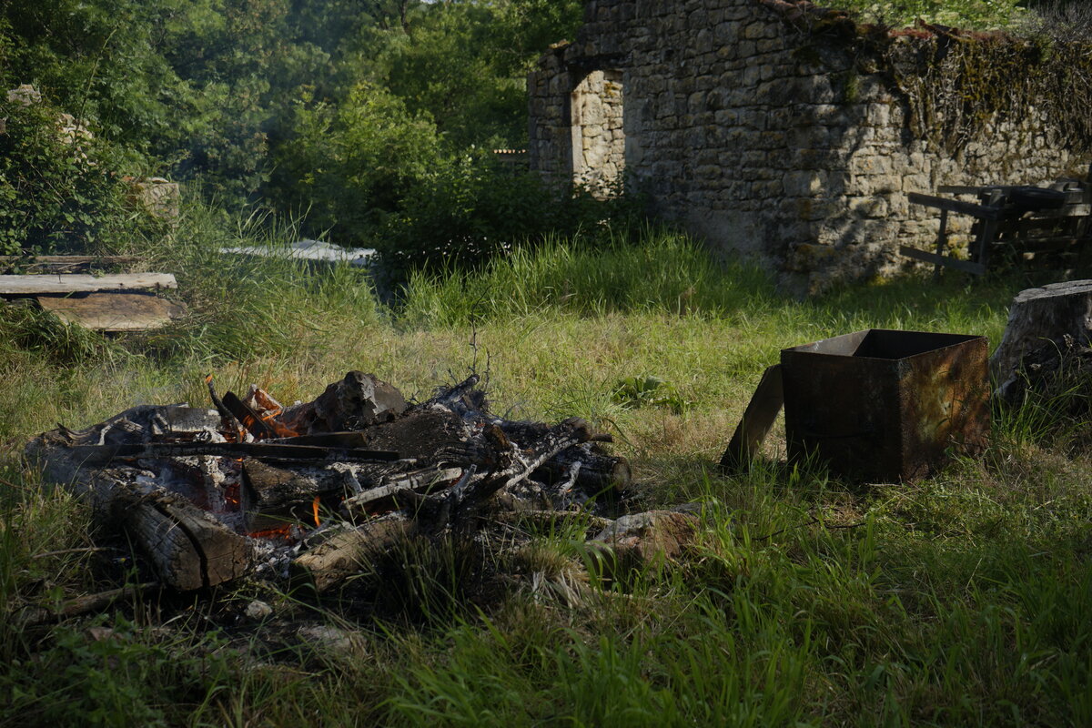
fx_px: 1213
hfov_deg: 48.5
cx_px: 546
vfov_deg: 33.4
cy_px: 364
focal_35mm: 40
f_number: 5.6
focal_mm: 40
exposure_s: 1/500
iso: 50
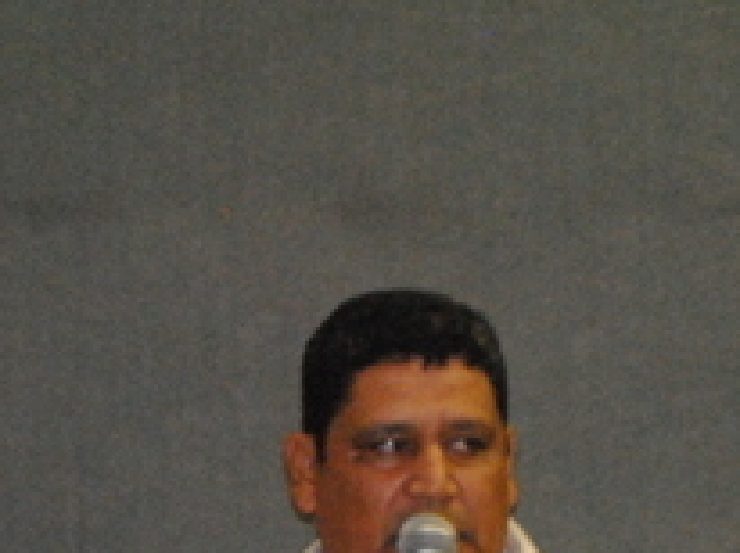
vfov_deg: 4.8
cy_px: 869
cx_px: 489
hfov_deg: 6.4
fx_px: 6595
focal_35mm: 309
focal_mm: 55
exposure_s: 1/30
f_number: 5.6
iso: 1600
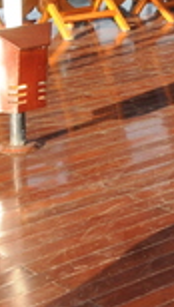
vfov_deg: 16.5
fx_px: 989
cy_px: -118
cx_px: 434
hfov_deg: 9.0
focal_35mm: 121
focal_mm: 18
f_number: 9
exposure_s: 1/125
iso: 500
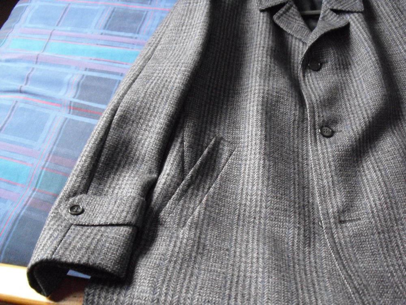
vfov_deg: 39.7
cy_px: 152
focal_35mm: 36
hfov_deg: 51.4
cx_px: 203
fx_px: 422
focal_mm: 6.3
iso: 800
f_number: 3.1
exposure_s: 1/15
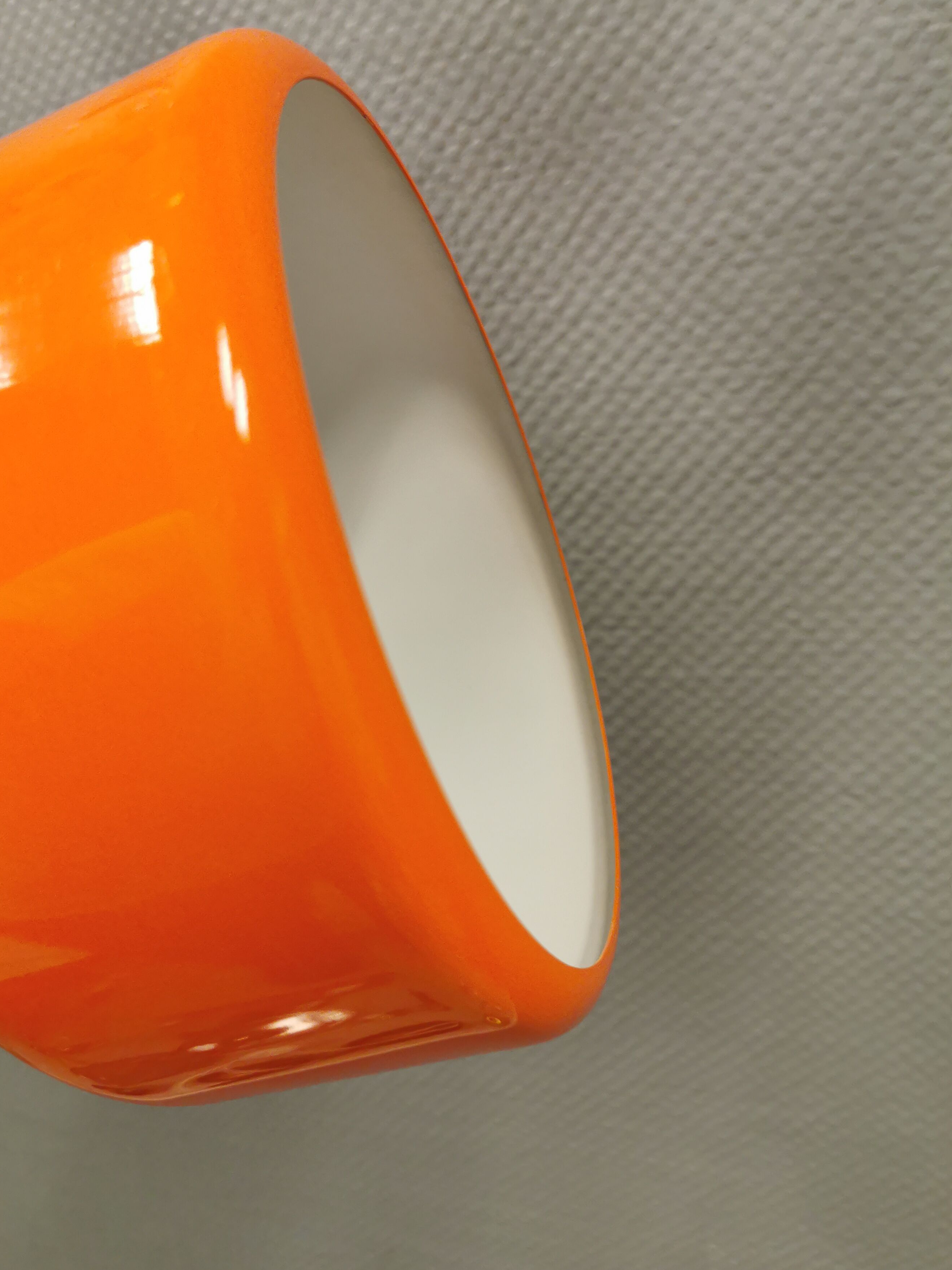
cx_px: 462
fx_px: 1027
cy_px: 634
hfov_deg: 49.7
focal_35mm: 28
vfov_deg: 63.4
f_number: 1.6
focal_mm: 5.56
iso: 125
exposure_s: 1/50
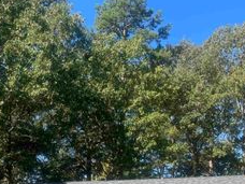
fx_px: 403
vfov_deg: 24.3
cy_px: 190
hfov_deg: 33.6
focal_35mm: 57
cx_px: 150
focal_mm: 5.1
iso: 50
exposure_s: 1/2222
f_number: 1.6
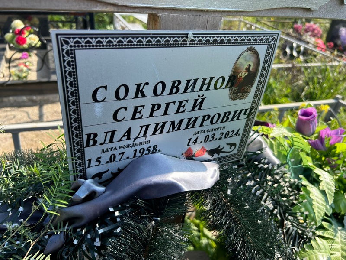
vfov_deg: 53.1
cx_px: 173
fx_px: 260
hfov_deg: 67.3
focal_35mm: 26
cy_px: 130
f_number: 1.5
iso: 50
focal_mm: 5.7
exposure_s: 1/1344
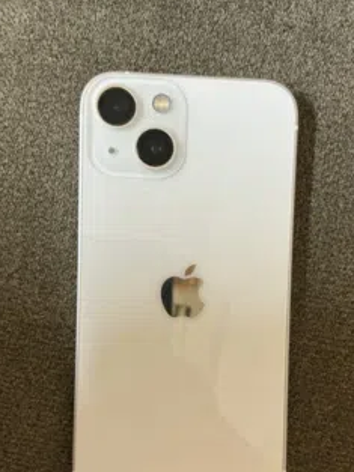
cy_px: 284
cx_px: 188
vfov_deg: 49.8
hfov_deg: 38.6
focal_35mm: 37
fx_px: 505
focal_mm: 3
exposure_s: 1/60
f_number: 1.8
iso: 250
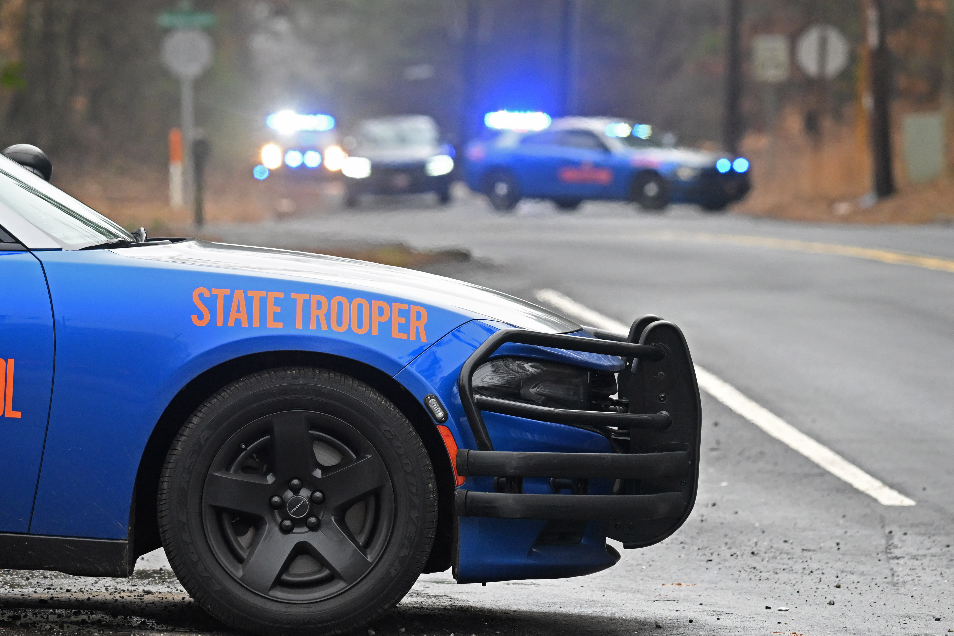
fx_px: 8955
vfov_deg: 4.1
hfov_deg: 6.1
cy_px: 335
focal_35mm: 338
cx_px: 503
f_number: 5
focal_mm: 210
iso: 2500
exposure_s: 1/1250
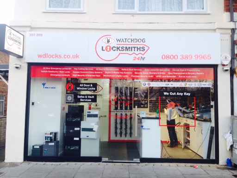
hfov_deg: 55.4
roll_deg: -1.3
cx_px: 118
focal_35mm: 33
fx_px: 226
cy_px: 89
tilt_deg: +4.2
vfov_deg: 42.9
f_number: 2.4
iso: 50
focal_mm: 4.12
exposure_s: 1/20
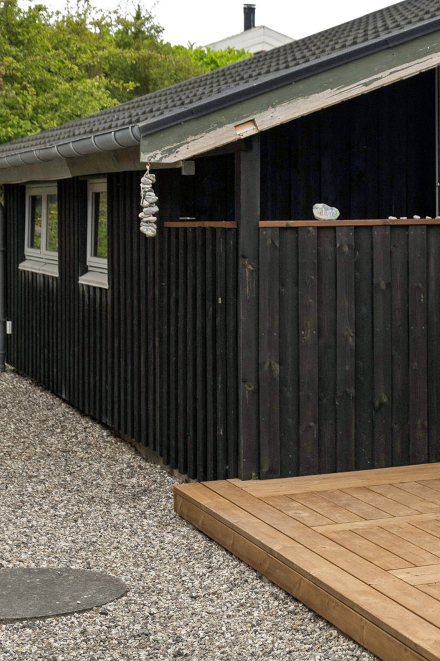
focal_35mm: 82
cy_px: 265
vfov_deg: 24.7
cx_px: 559
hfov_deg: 15.9
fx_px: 1504
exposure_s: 1/1250
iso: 200
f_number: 4
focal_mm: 29
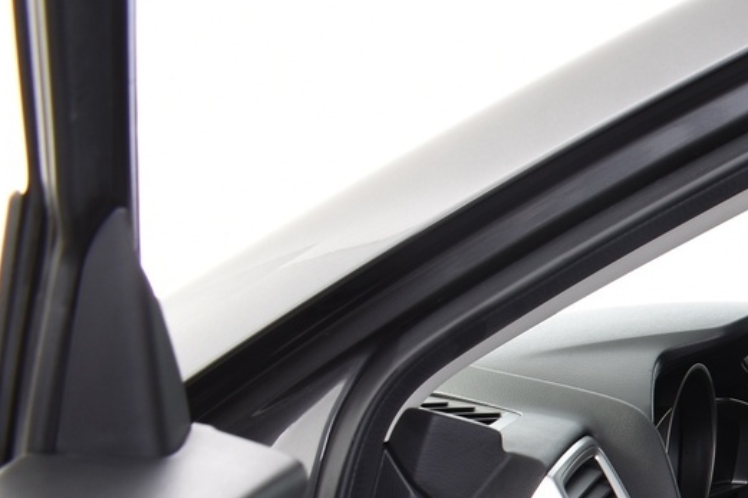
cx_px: 1123
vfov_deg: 15.6
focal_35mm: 84
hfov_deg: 20.6
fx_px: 1745
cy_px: 617
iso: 100
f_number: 5.6
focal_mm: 18
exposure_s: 2
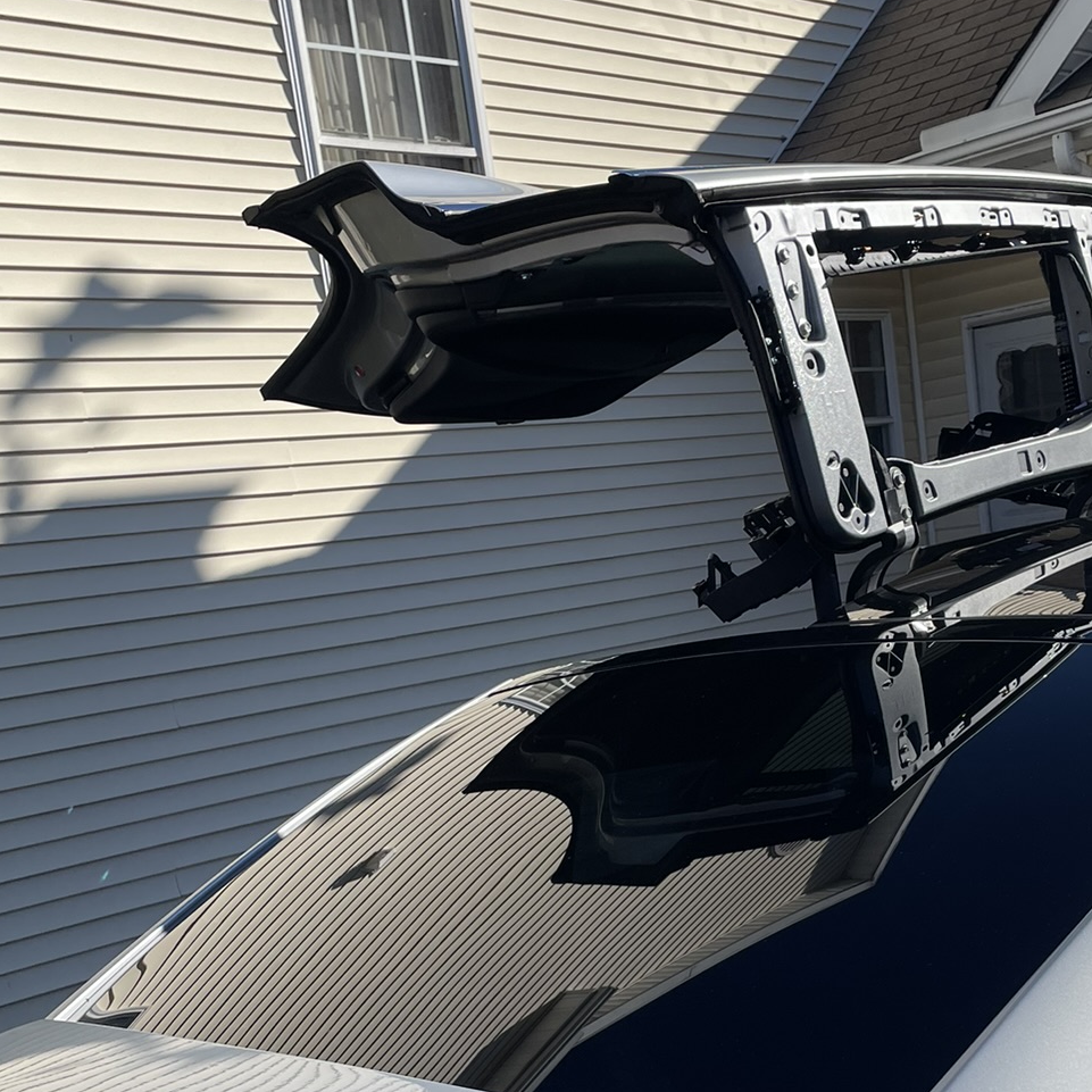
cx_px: 759
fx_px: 1749
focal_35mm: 49
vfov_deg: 34.0
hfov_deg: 34.2
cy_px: 806
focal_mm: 4.2
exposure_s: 1/4464
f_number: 1.6
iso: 32
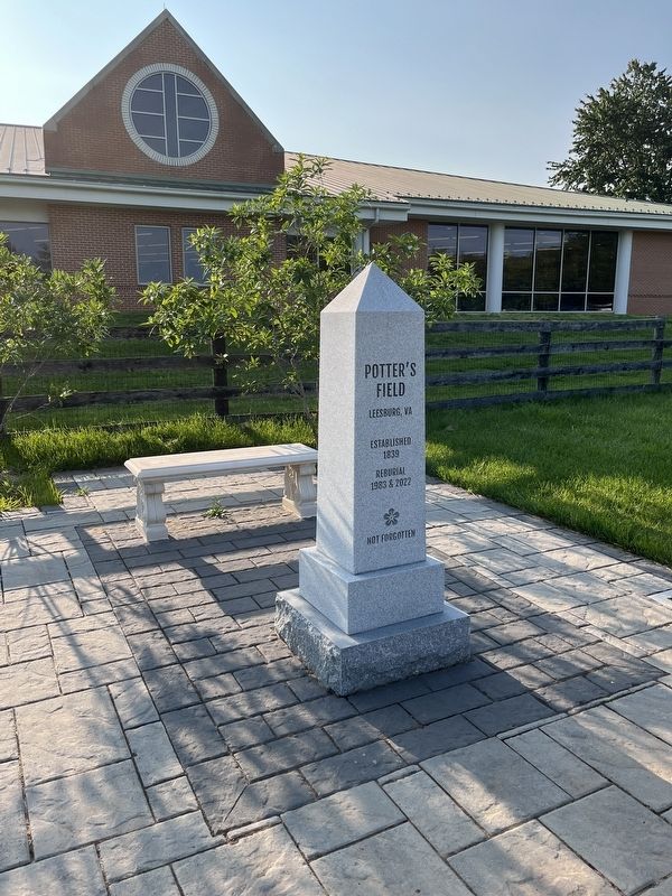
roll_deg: +0.5
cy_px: 448
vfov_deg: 67.3
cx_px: 336
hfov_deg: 53.1
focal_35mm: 26
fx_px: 673
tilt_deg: -9.6
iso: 50
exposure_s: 1/1458
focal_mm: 5.1
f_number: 1.6
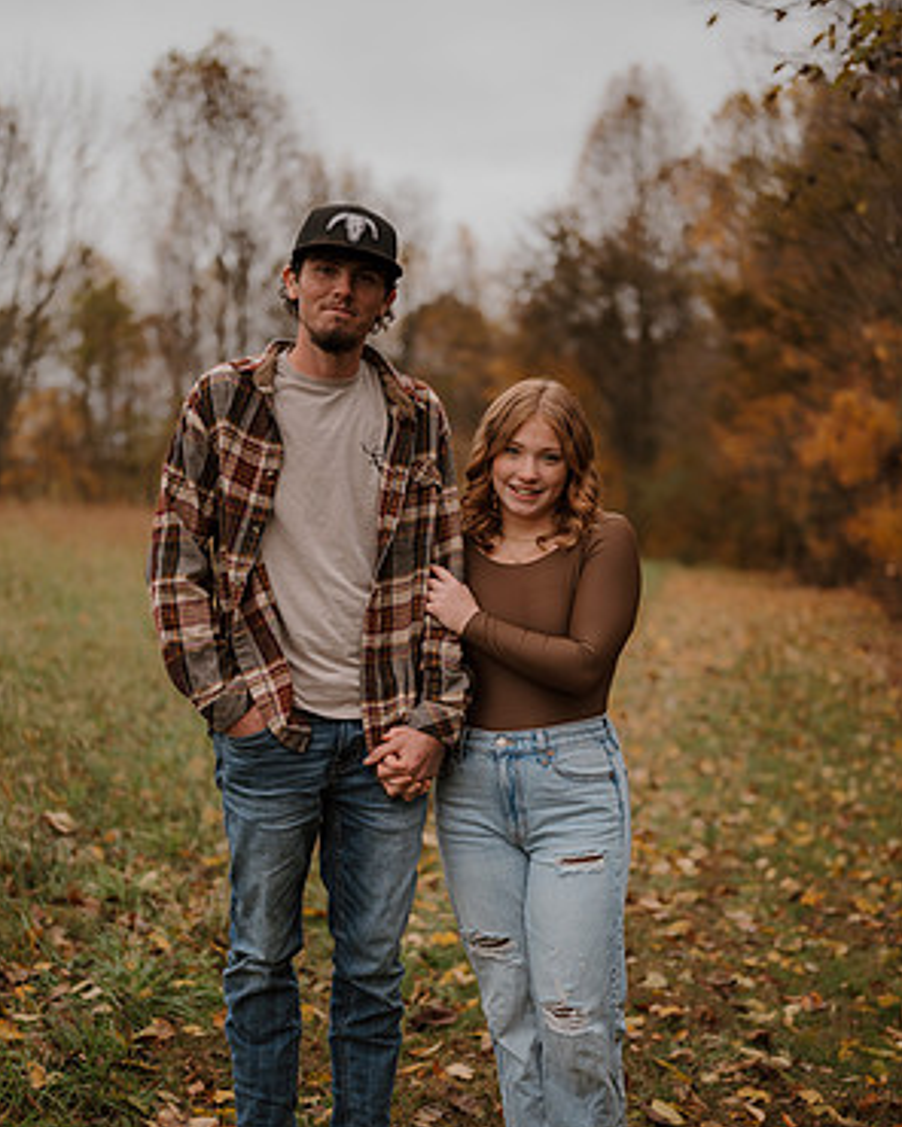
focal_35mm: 57
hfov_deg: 26.7
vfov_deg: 32.9
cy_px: 658
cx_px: 449
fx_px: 1902
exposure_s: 1/320
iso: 320
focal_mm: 50
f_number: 1.8
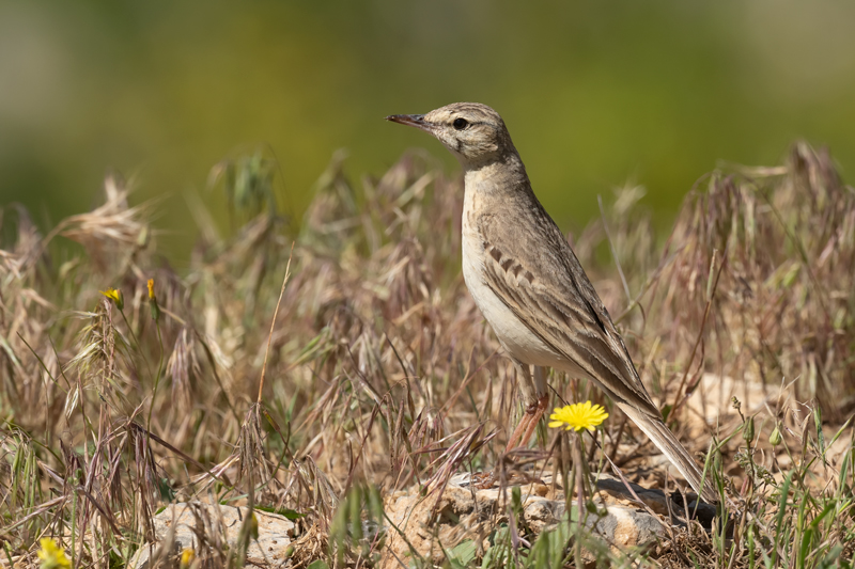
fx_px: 11872
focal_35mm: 500
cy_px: 284
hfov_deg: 4.1
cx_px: 428
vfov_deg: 2.7
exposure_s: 1/1250
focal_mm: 500
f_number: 8
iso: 320
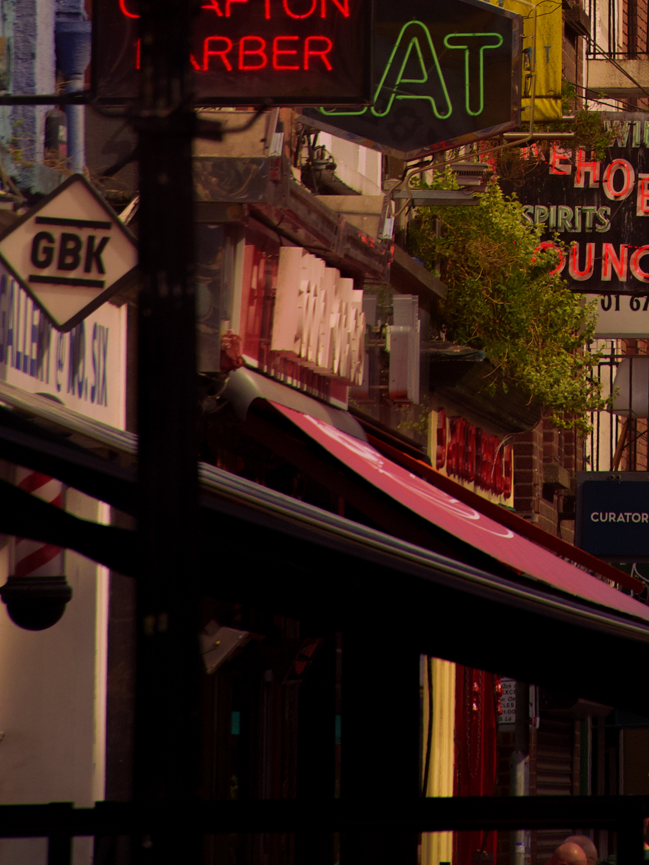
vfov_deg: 4.2
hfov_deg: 3.2
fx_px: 11611
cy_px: -379
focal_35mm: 464
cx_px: 881
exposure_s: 1/1000
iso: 400
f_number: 8
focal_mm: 105
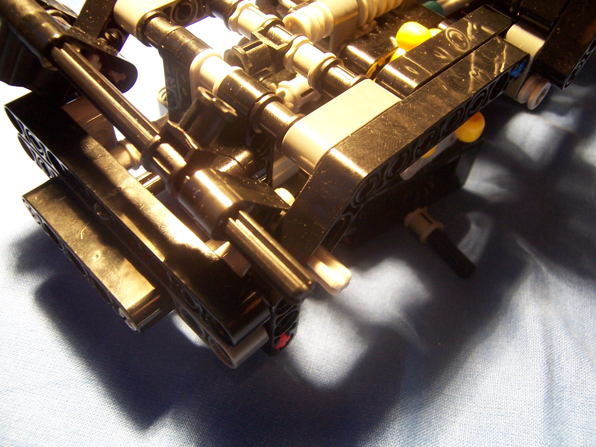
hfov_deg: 55.4
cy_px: 224
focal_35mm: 33
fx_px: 568
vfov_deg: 42.9
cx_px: 298
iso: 140
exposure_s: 1/15
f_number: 3.4
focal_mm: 5.5
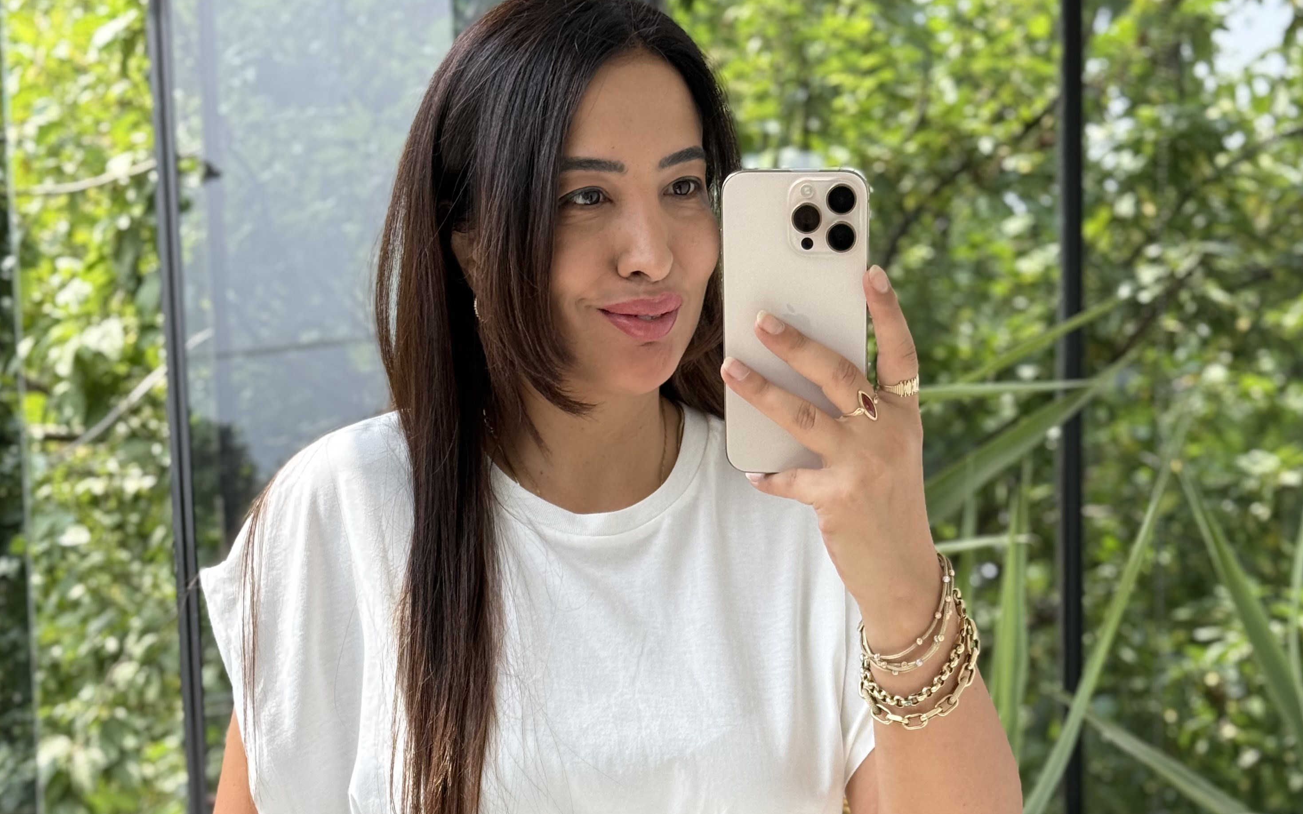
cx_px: 665
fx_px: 2486
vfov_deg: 18.2
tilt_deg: -18.4
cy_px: 785
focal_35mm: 70
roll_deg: +1.2
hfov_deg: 29.4
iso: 64
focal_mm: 6.76
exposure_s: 1/530
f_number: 1.78
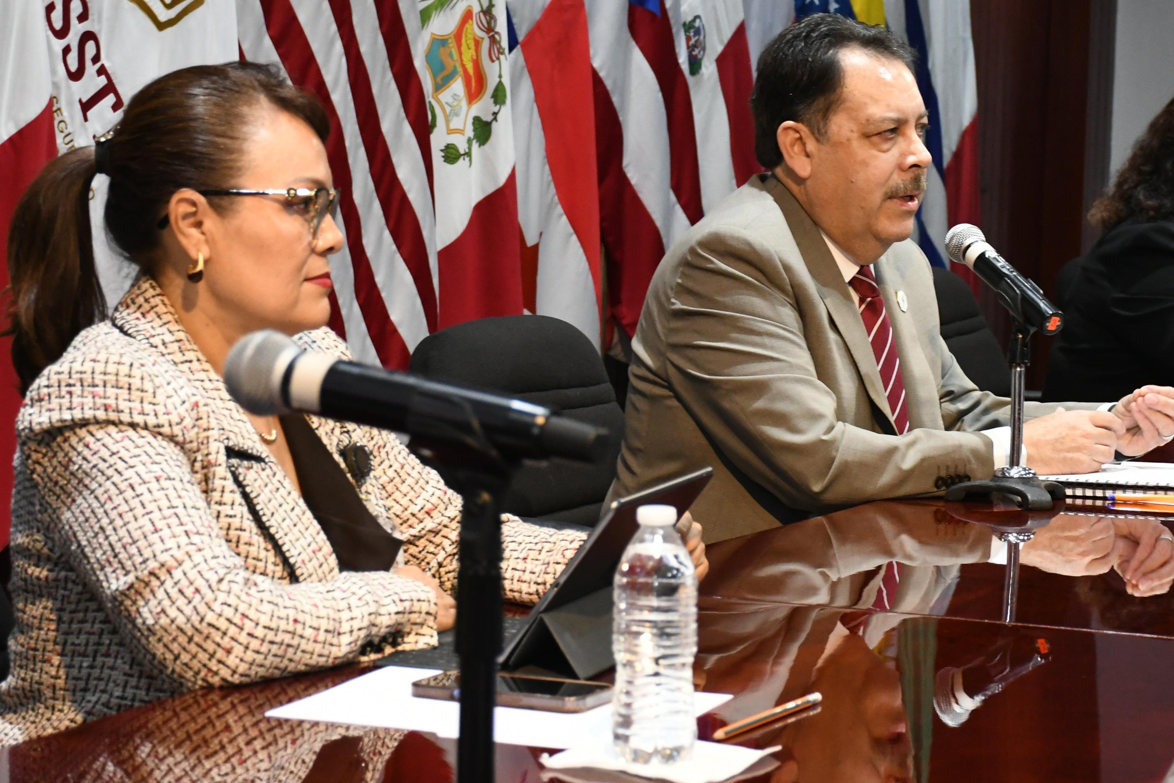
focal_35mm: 100
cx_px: 849
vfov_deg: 13.7
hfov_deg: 20.3
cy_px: 258
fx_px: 3261
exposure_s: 1/100
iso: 2500
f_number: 5.6
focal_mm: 45
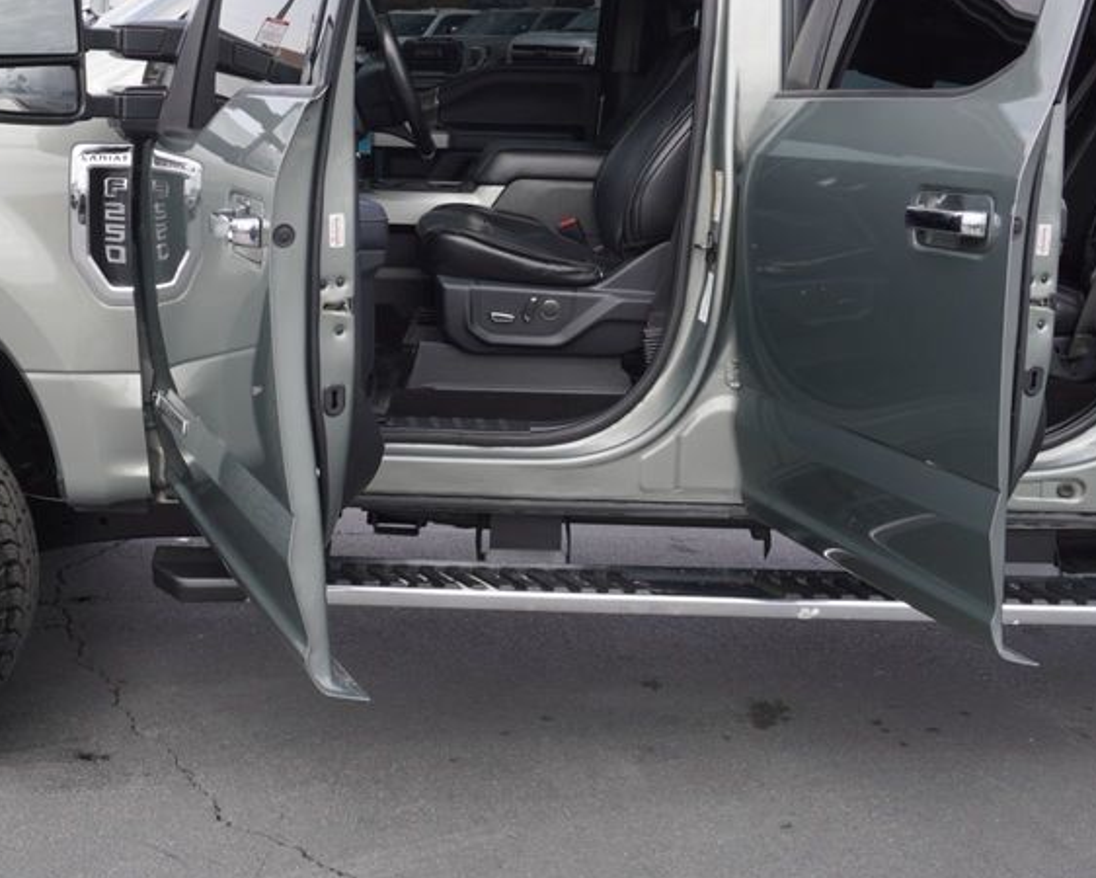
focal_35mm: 54
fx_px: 1748
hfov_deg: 34.5
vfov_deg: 28.0
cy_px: 287
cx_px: 374
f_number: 6.3
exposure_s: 1/160
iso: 100
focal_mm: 21
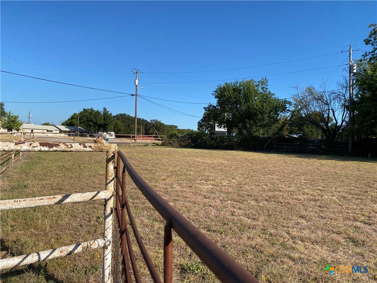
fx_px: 283
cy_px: 142
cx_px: 188
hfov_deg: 67.3
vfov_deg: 53.1
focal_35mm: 26
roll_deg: -3.7
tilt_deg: +0.5
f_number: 1.8
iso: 32
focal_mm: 4.25
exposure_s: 1/2817
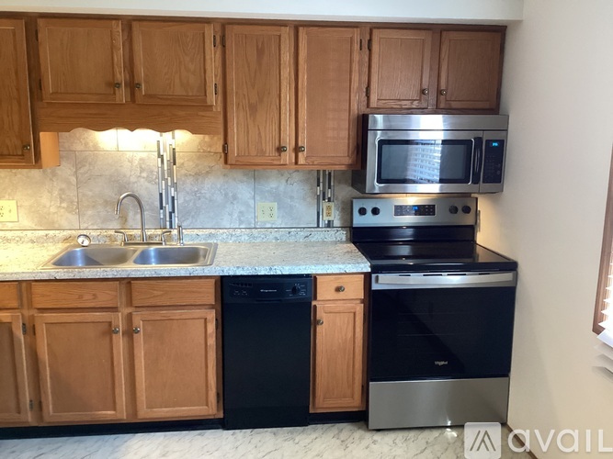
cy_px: 230
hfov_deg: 58.4
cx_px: 306
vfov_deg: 45.4
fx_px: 549
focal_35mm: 31
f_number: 2.4
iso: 250
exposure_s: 1/60
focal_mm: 3.3
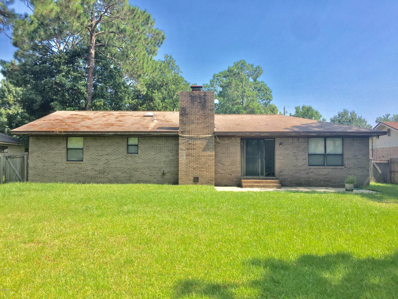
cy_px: 150
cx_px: 199
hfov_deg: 61.7
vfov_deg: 48.2
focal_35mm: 29
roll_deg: -1.1
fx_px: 333
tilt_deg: +2.7
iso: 32
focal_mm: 4.15
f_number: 2.2
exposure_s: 1/1647
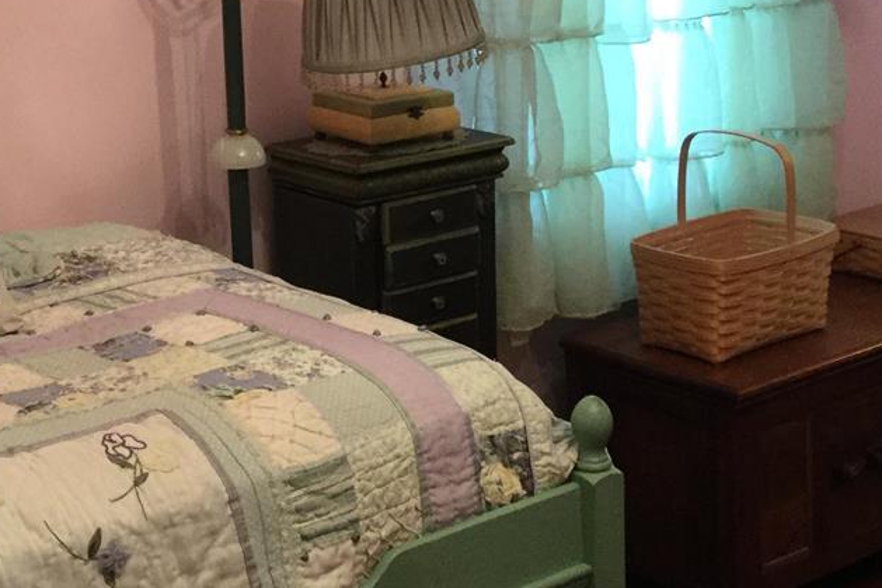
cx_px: 339
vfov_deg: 16.5
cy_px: 105
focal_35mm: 82
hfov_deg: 24.7
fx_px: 2008
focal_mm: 3.3
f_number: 2.4
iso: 125
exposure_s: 1/33
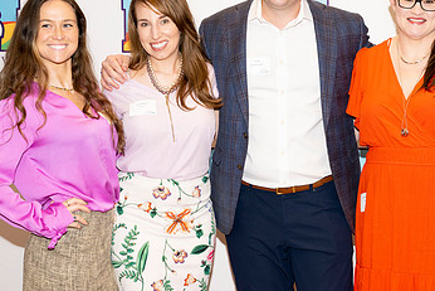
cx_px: 310
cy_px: 127
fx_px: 1052
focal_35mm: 87
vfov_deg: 15.7
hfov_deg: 23.2
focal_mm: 48
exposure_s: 1/160
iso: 800
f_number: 5.6
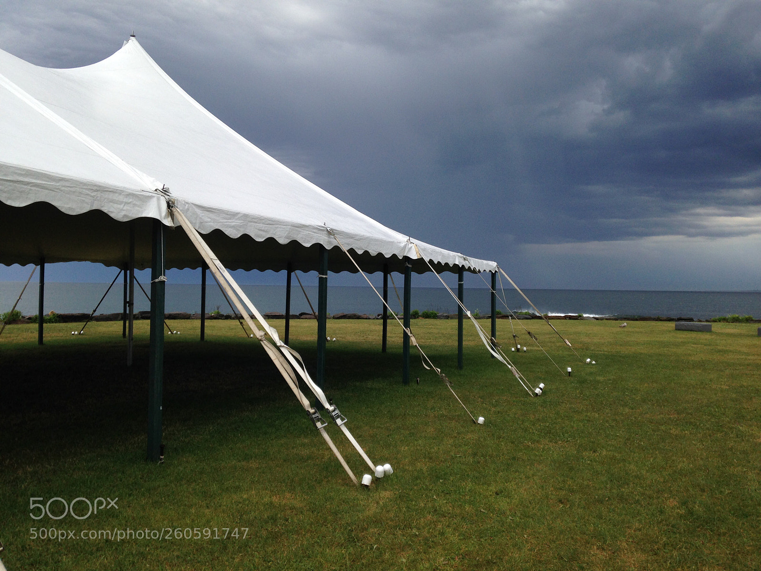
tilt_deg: +0.7
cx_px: 380
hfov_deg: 55.4
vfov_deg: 42.9
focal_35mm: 33
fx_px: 725
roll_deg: -0.7
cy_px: 286
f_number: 2.4
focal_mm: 4.12
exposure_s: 1/1642
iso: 50
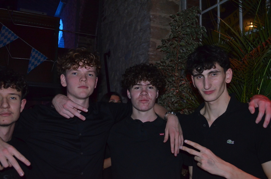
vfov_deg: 36.7
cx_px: 136
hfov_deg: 53.2
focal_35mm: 36
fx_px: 270
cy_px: 90
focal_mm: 24
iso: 3200
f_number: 4
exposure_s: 1/60
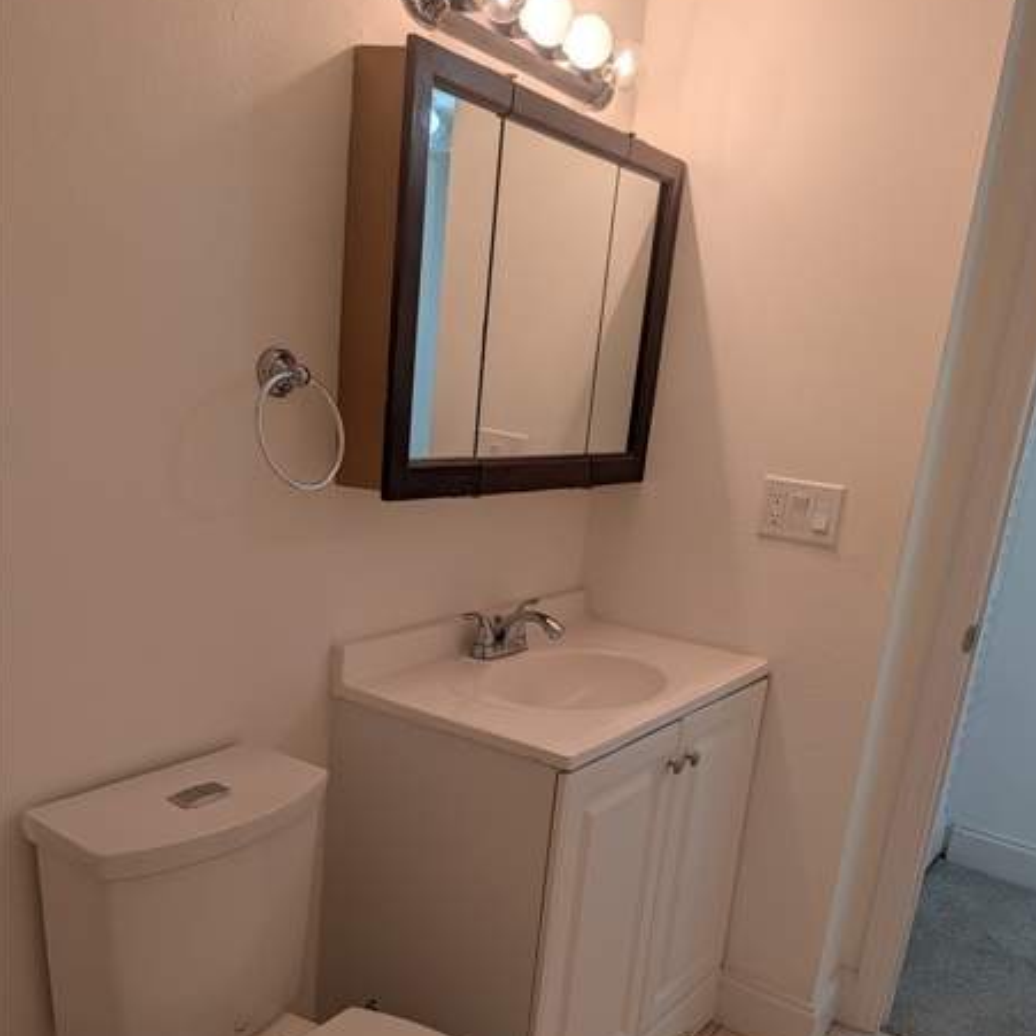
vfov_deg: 53.3
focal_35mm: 30
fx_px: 1016
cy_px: 660
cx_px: 547
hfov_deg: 54.0
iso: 18
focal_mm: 6.9
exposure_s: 1/120
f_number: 1.68
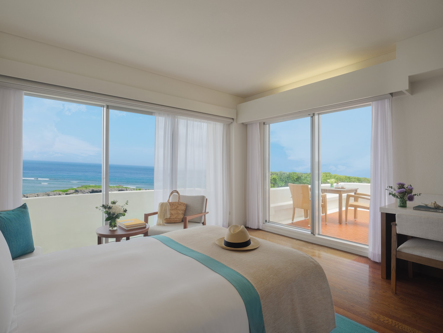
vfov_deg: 71.6
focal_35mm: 18
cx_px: 222
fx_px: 230
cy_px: 166
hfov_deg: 87.8
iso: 400
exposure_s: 1/18
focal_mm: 23
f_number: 8
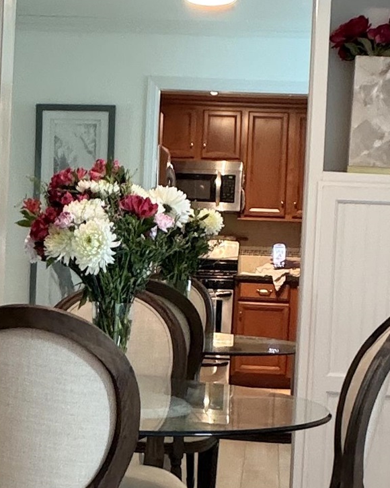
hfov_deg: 16.4
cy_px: 266
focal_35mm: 93
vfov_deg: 20.6
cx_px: 77
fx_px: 1342
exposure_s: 1/30
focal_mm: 2.71
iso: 320
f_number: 1.9
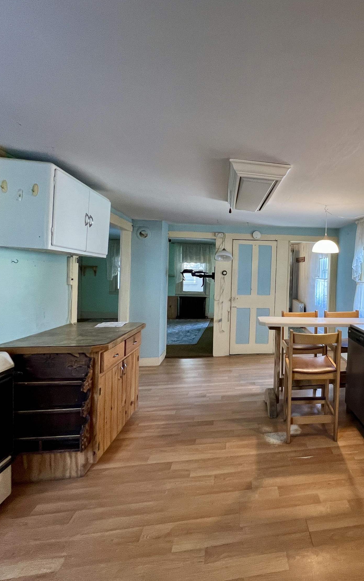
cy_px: 282
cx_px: 305
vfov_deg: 88.0
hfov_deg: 56.4
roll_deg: -1.2
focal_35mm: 19
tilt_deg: -1.3
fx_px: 301
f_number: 1.8
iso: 160
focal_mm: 1.57
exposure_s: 1/60
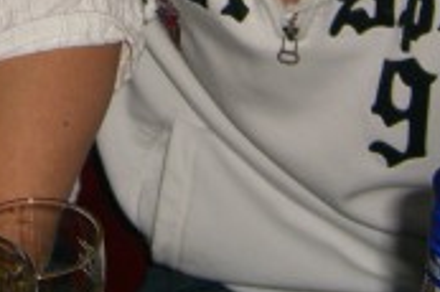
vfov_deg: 9.6
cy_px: -213
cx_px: 43
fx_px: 1673
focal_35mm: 137
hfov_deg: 14.8
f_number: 2.8
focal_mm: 7.9
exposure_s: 1/60
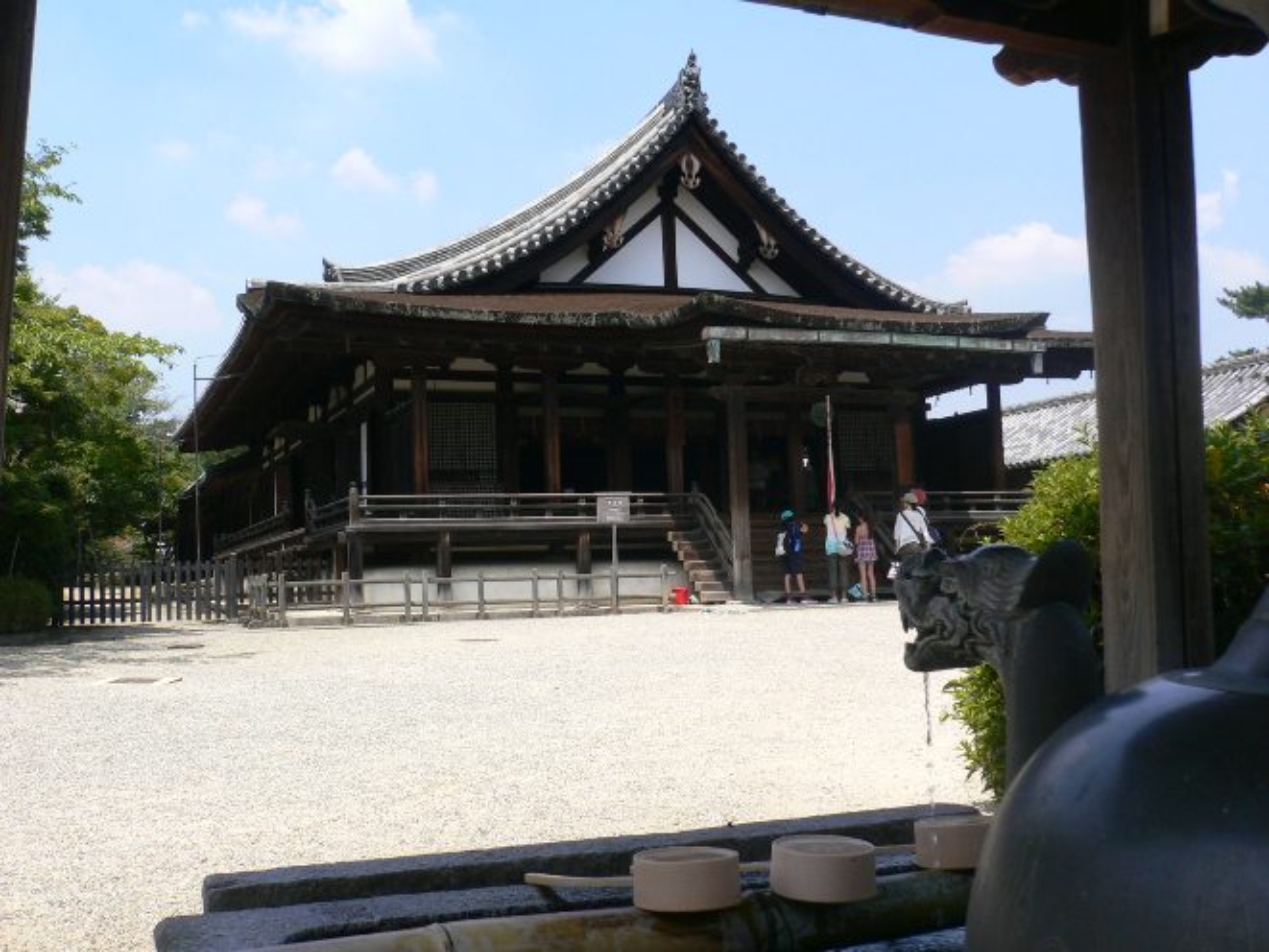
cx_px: 634
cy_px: 476
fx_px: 1283
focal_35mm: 35
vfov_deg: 40.7
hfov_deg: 52.6
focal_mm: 5.8
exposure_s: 1/250
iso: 80
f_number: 5.6
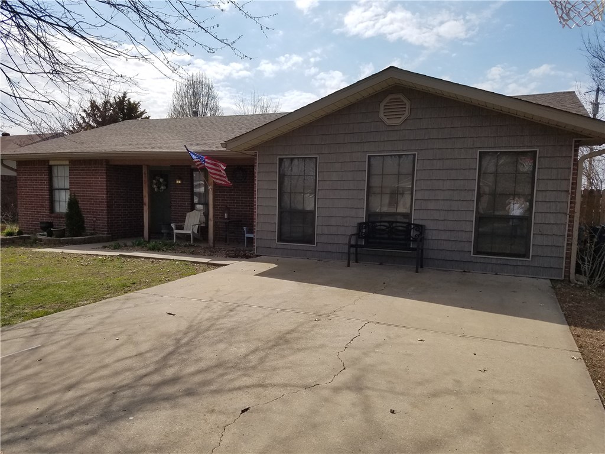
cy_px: 227
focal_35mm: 26
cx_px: 302
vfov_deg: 53.1
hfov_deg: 67.3
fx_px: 454
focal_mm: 4.2
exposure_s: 1/4960
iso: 50
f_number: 1.7
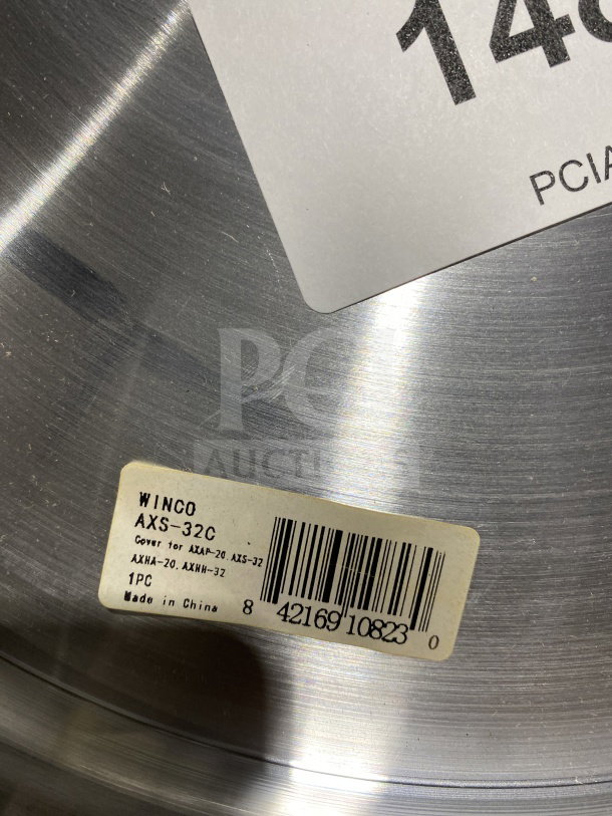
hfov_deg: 54.9
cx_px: 306
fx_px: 589
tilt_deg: -75.3
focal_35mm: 25
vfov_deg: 69.4
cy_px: 408
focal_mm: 4.25
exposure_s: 1/121
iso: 100
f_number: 1.8
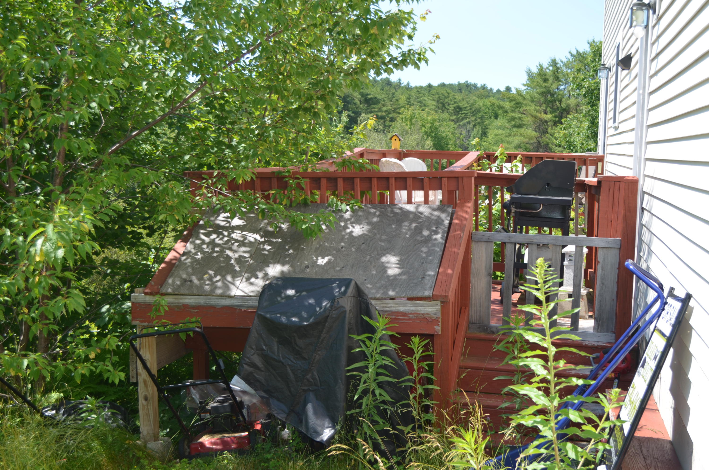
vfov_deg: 28.0
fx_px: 943
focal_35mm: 48
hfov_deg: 41.2
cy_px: 235
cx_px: 354
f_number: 5
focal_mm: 32
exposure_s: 1/200
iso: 100
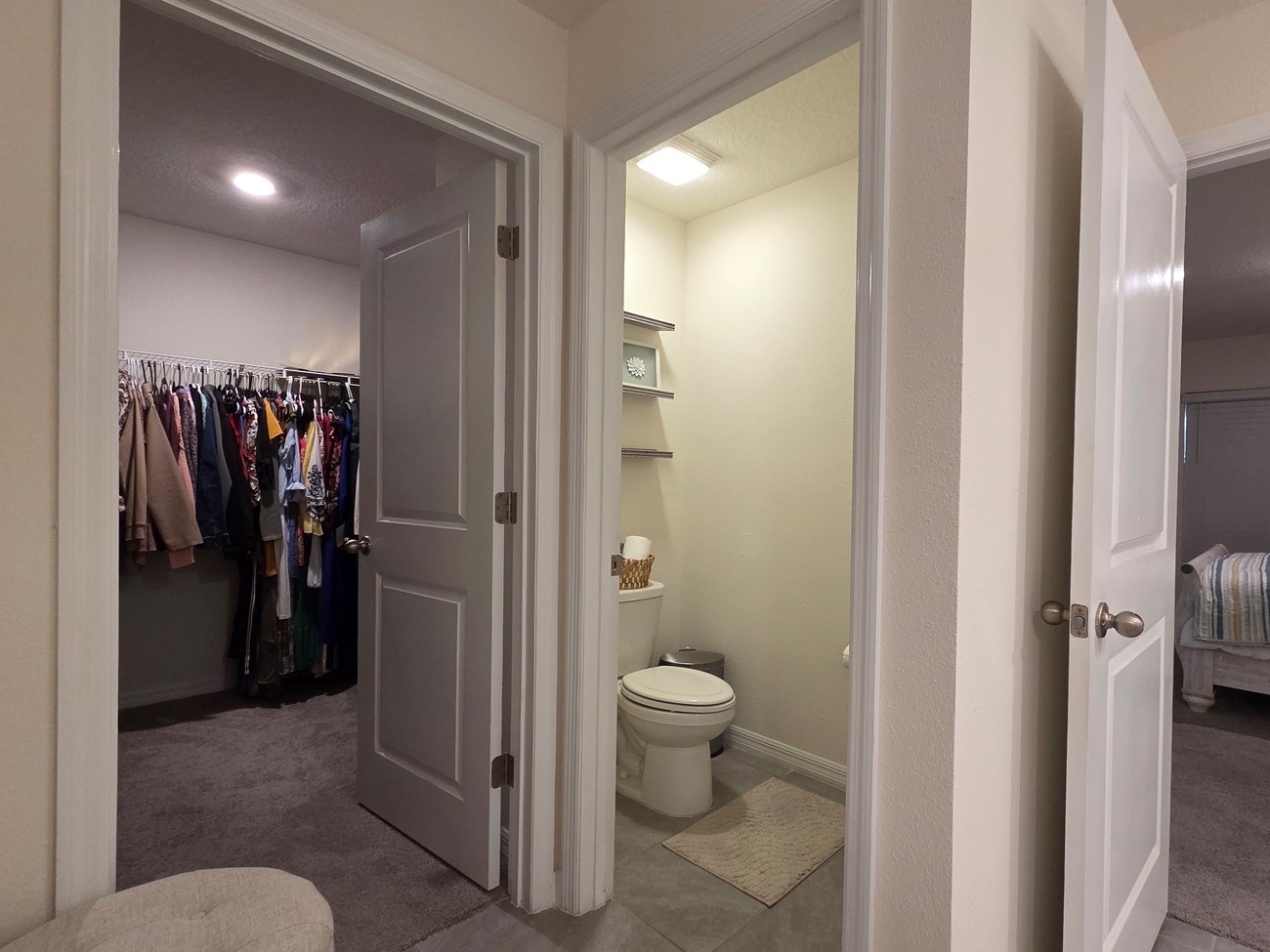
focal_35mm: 16
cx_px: 737
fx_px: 587
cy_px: 483
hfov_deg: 93.7
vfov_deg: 78.1
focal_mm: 2.2
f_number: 2.2
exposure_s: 1/60
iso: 250
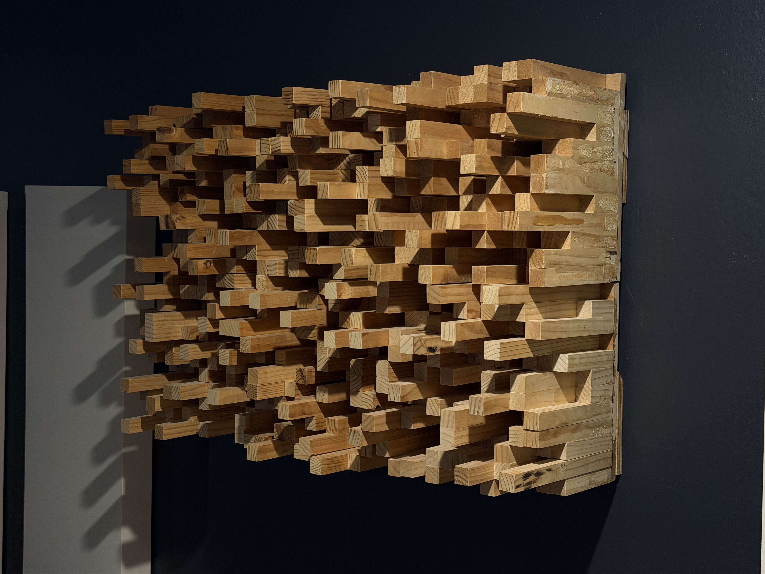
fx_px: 1061
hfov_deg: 39.7
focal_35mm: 48
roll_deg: -0.9
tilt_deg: -2.1
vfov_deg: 30.3
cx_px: 382
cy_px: 287
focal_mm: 6.76
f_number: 1.78
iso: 250
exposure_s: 1/33
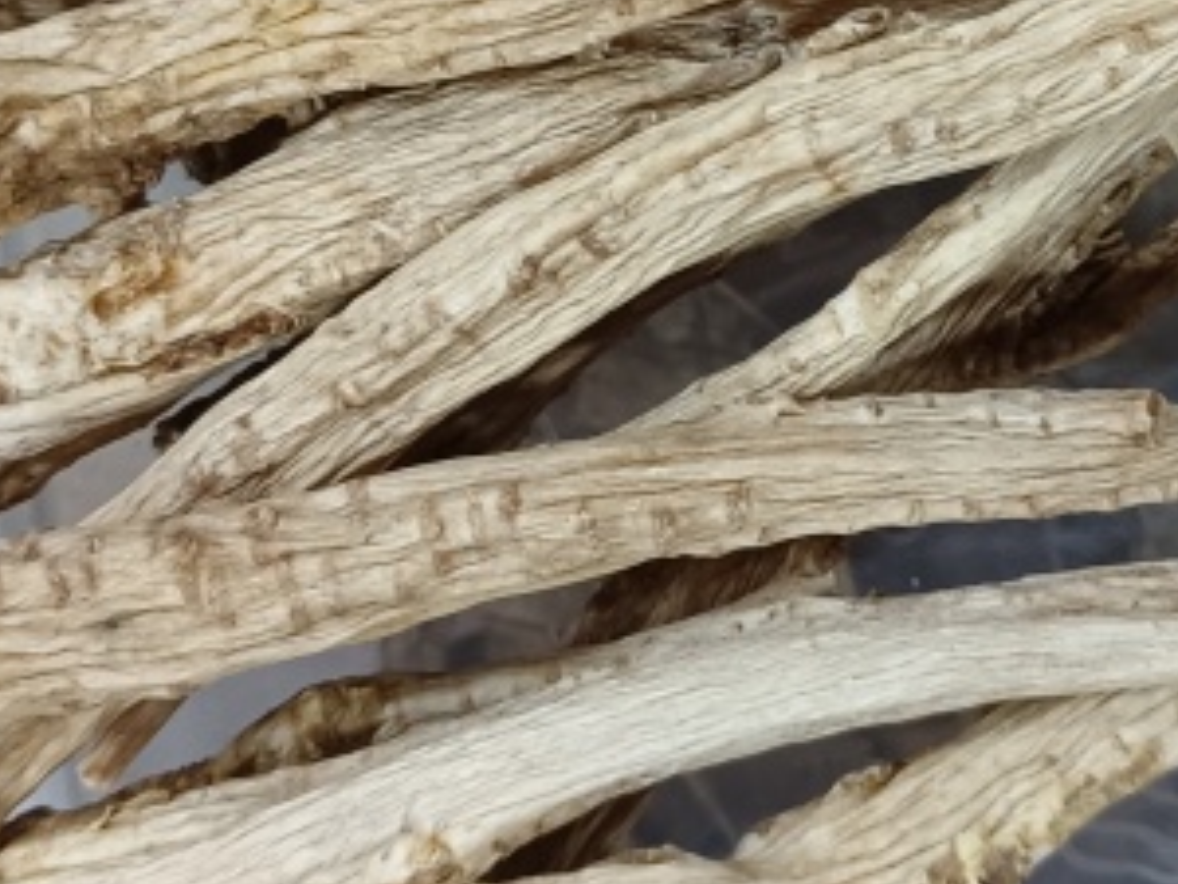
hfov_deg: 26.8
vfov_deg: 20.1
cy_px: 94
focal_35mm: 72
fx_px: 2450
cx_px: 805
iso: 1646
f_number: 1.9
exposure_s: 1/33.3
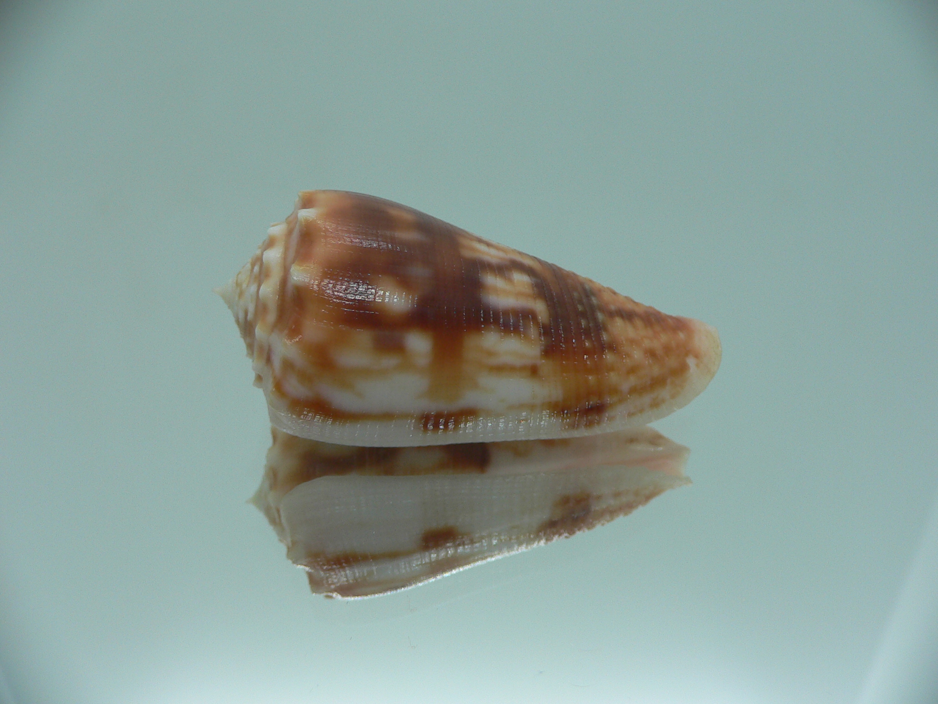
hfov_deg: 52.6
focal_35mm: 35
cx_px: 469
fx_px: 948
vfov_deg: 40.7
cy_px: 352
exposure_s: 1/60
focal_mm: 4.6
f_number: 2.8
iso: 80
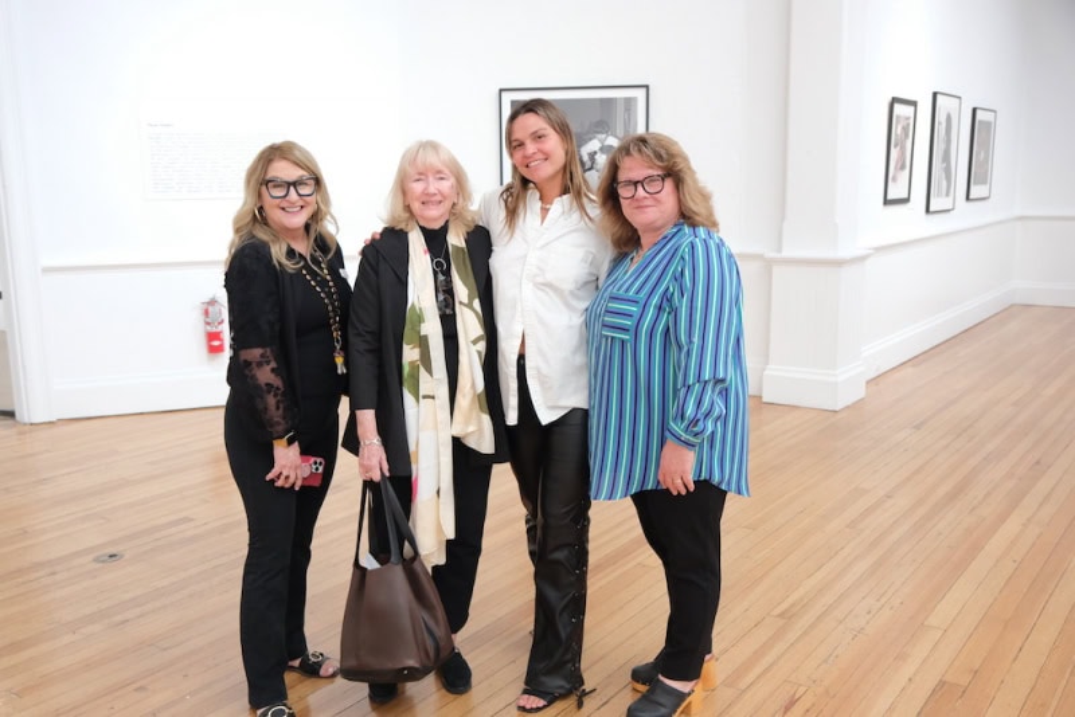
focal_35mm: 32
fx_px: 956
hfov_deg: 58.7
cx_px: 538
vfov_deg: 41.1
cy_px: 358
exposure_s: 1/120
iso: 3200
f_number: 4
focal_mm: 21.2
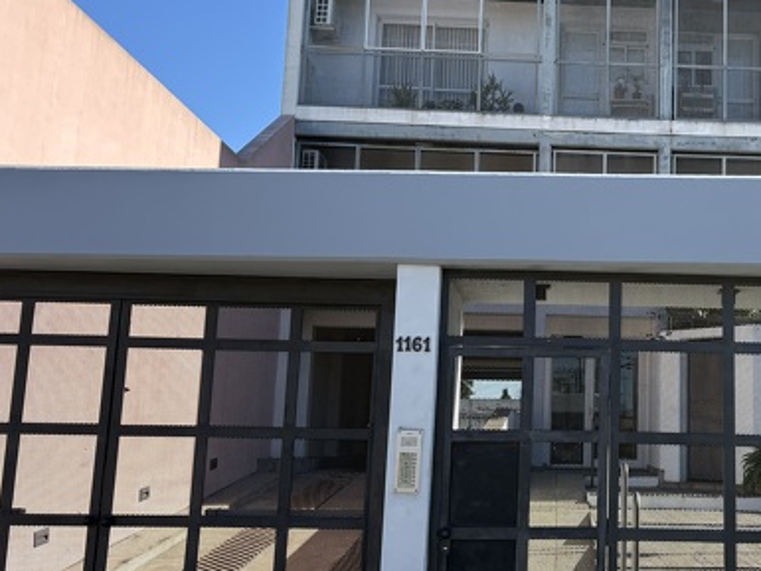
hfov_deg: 40.3
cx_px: 615
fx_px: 990
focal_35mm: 45
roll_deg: -0.5
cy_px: 286
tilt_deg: +9.8
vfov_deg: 32.2
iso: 50
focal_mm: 5.96
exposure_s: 1/1484
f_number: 1.6
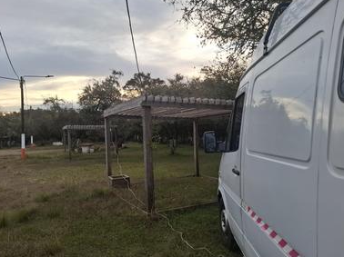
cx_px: 157
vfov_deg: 53.0
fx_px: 258
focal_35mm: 26
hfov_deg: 67.2
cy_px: 133
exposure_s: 1/291
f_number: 1.8
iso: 50
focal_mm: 5.54
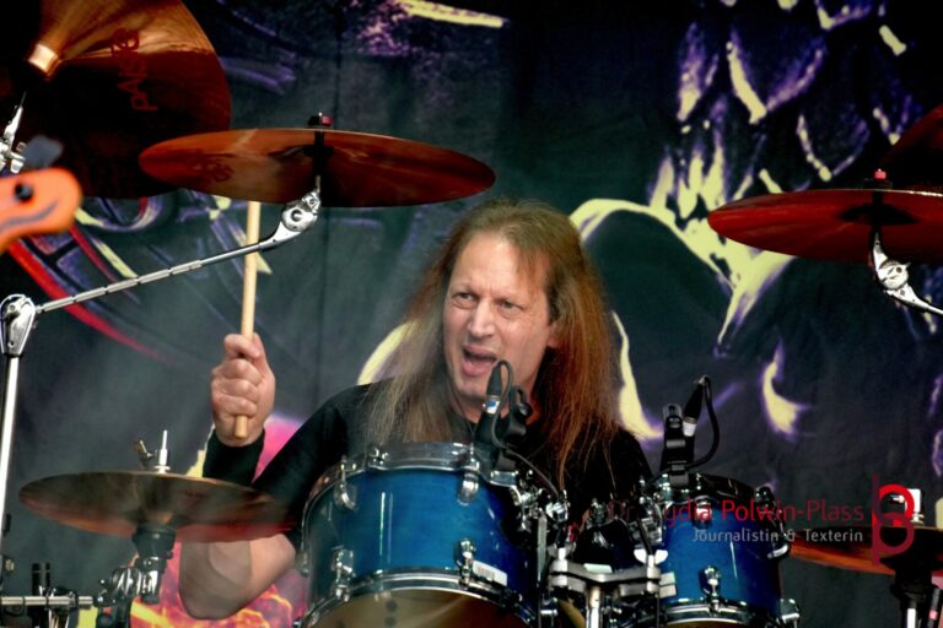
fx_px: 8919
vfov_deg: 4.0
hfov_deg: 6.1
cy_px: 314
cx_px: 472
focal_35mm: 340
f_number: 6.3
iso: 3200
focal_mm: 227
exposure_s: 1/400
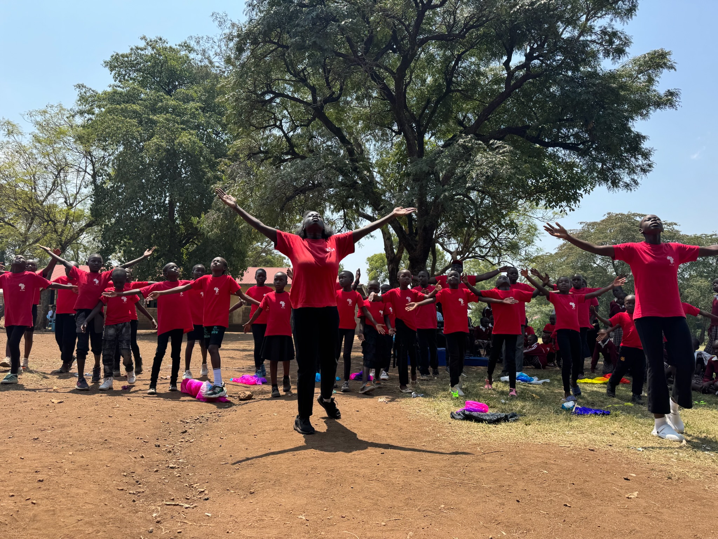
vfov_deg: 56.8
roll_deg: -0.8
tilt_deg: +5.6
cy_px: 270
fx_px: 498
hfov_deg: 71.6
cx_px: 359
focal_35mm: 24
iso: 80
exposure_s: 1/1767
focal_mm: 6.76
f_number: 1.78
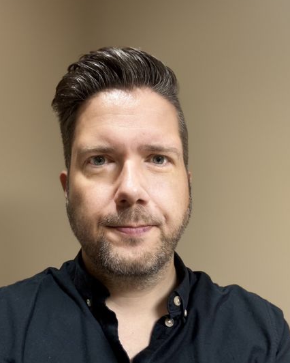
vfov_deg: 54.1
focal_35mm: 33
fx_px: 354
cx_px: 141
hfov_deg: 44.6
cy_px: 195
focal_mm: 2.69
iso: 200
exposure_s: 1/50
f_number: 1.9
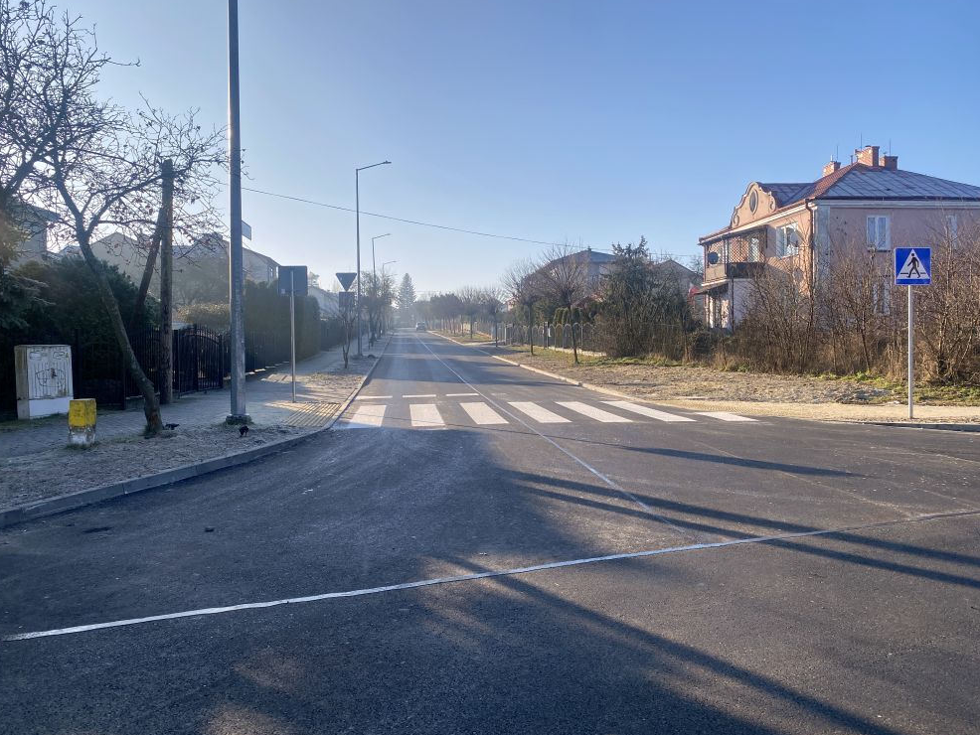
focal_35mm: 27
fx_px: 765
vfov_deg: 51.4
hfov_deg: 65.3
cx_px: 480
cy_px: 368
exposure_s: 1/2268
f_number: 1.8
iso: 32
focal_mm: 4.25
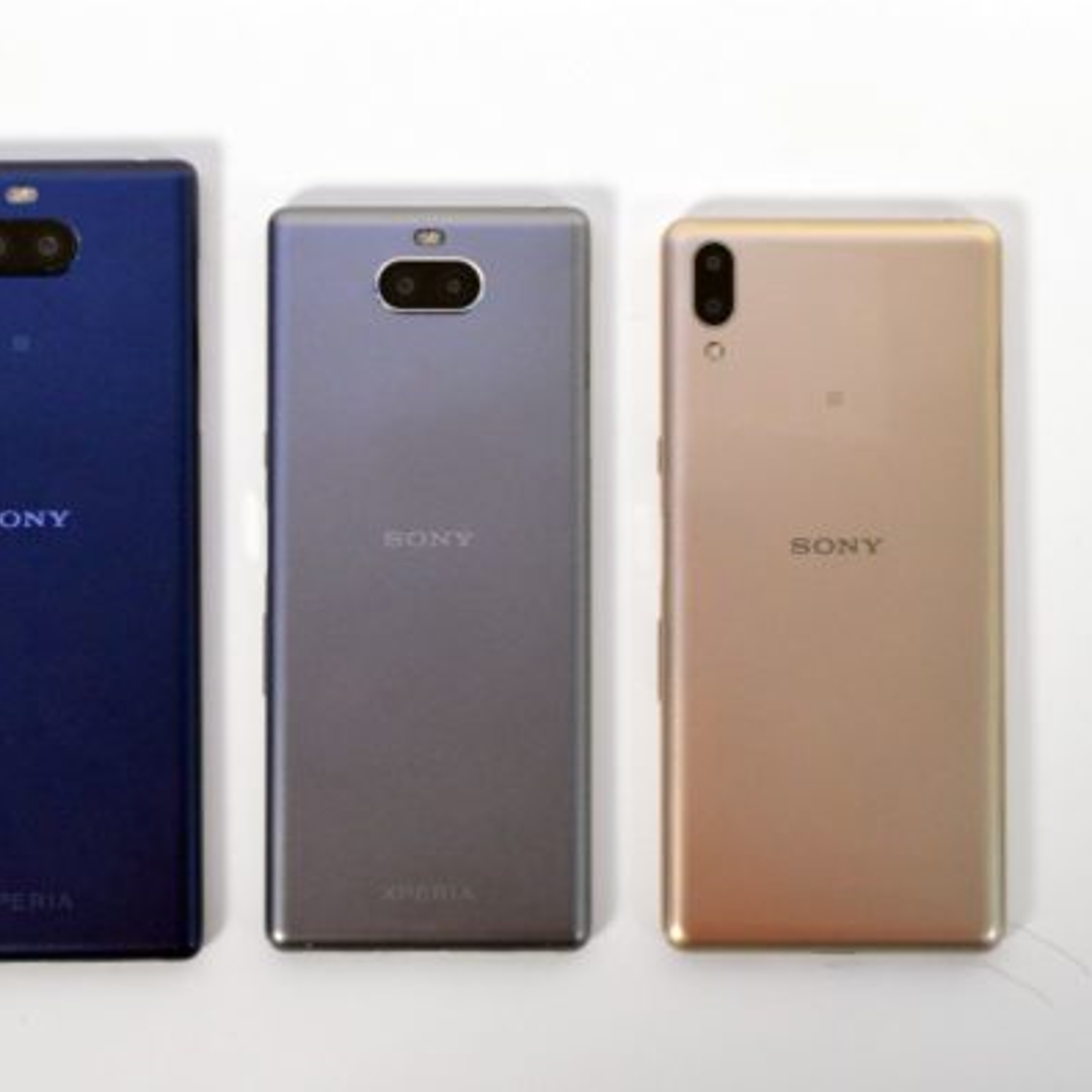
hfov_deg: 21.4
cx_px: 425
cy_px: 545
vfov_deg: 21.4
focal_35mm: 81
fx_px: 2891
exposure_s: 1/250
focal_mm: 42
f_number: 10
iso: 3200
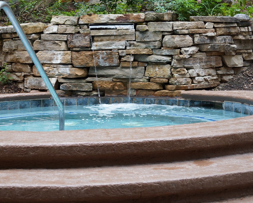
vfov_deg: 21.4
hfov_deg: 26.7
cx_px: 95
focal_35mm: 71
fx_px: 532
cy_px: 49
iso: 250
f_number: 4
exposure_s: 1/200
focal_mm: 38
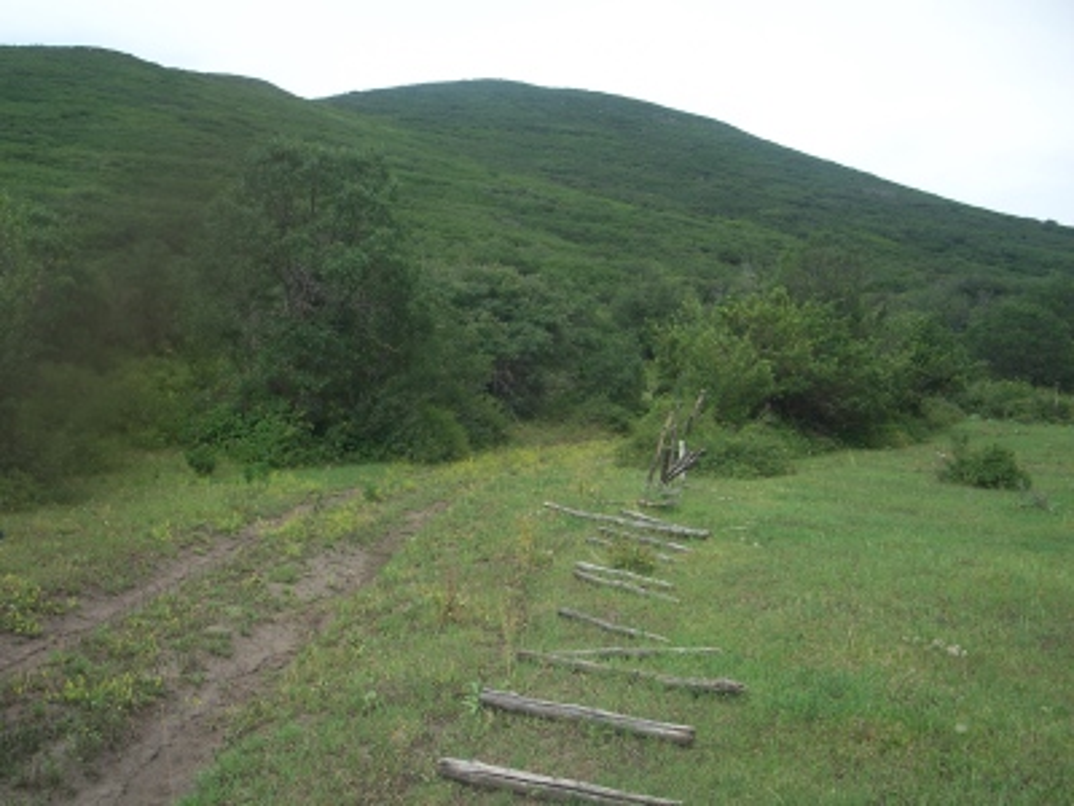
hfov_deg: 50.1
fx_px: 1148
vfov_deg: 38.7
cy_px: 403
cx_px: 537
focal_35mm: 37
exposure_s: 1/320
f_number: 2.8
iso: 64
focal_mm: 7.8
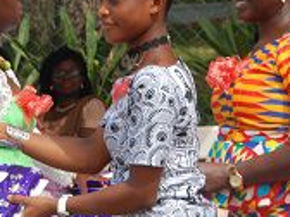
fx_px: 2480
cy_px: 94
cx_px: -2
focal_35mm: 296
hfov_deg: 6.7
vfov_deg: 5.0
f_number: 11
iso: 400
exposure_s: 1/250
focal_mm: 86
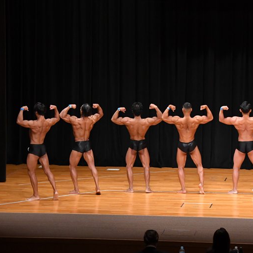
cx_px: 135
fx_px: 1249
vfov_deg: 11.6
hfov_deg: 11.6
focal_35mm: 151
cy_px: 127
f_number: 5.6
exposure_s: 1/400
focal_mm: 78
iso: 4000
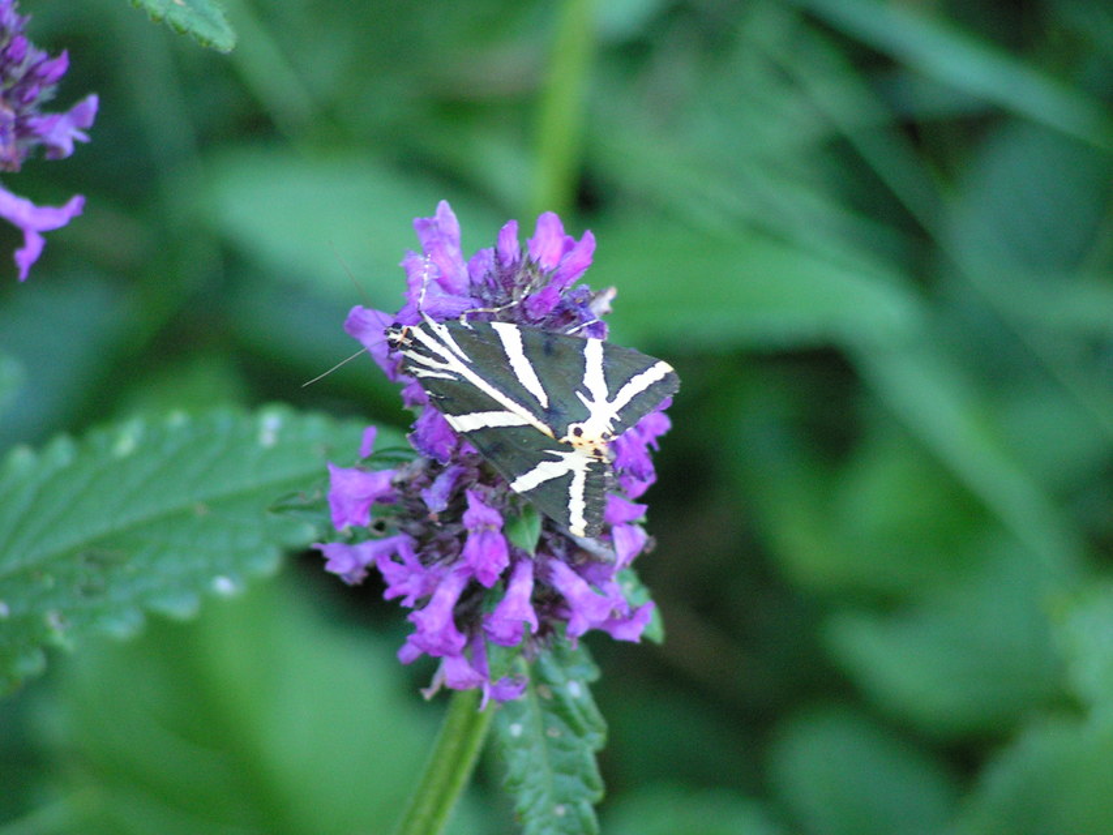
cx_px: 556
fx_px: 9326
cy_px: 418
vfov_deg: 5.1
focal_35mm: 290
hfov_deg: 6.8
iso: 200
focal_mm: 48
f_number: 3.2
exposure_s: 1/80
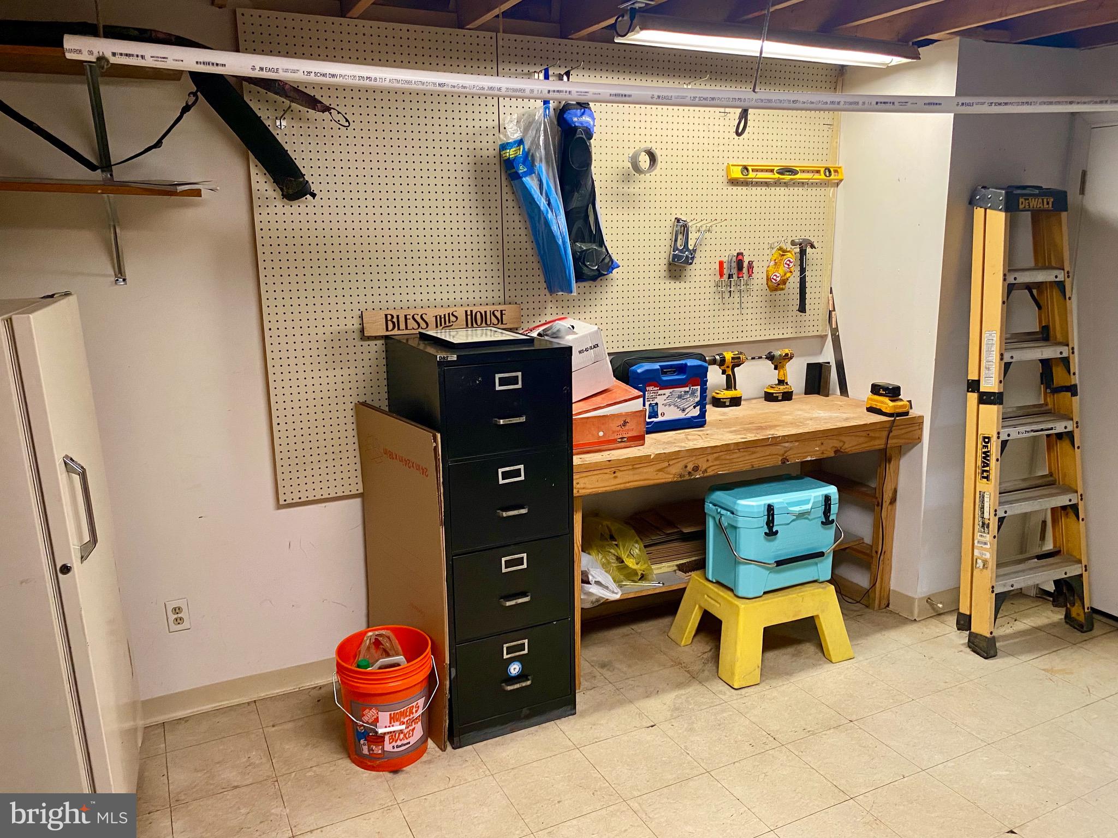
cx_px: 559
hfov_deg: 67.3
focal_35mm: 26
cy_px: 419
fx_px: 840
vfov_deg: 53.1
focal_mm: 4.25
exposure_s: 1/60
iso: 320
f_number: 1.8
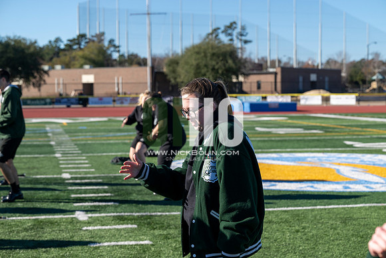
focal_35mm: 70
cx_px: 193
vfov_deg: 19.5
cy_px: 129
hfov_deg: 28.8
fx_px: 751
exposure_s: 1/2000
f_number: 5
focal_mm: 70
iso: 250
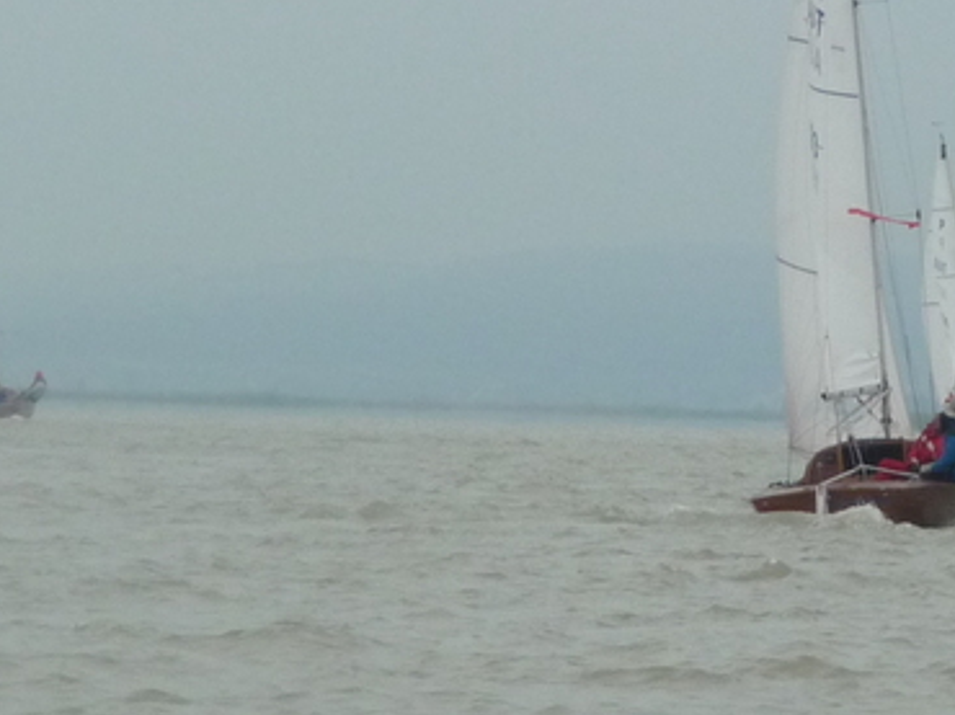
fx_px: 13041
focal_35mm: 473
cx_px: 725
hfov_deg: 4.2
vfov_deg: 3.1
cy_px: -23
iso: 200
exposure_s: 1/500
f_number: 4.8
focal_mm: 27.1
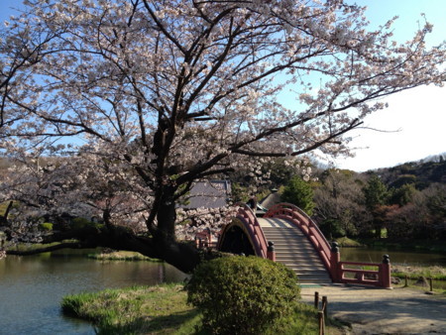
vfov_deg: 40.7
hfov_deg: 52.6
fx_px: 451
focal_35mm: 35
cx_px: 223
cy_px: 168
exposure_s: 1/1175
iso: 80
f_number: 2.4
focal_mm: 4.28
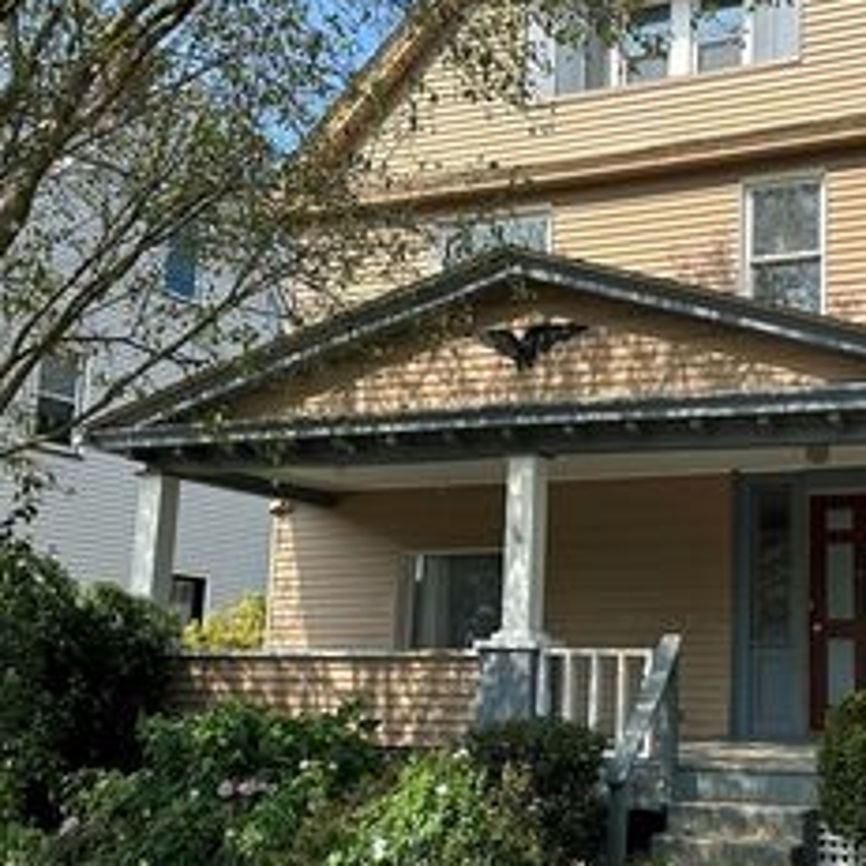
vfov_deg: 36.8
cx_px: 697
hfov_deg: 35.6
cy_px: 478
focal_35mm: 46
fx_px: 1302
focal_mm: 6.86
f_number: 1.78
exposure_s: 1/2525
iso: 80
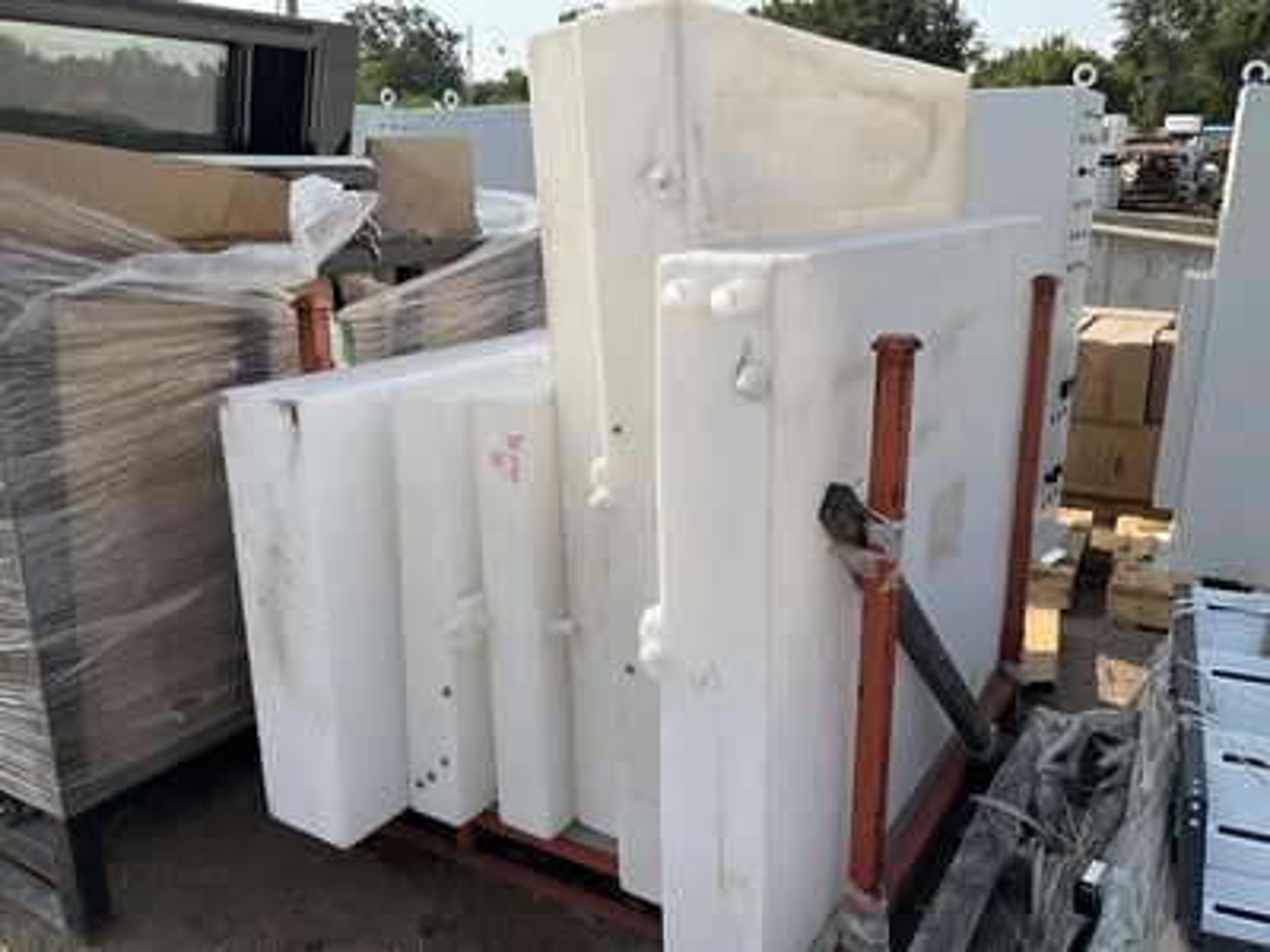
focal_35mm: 29
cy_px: 476
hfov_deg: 61.7
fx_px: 1064
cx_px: 635
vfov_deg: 48.2
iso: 25
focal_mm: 3
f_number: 1.8
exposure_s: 1/1730
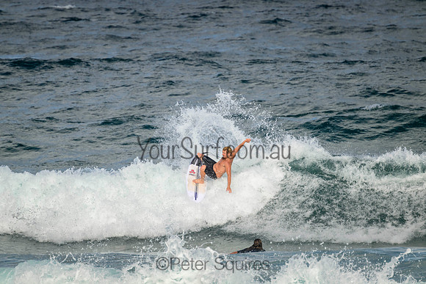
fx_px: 9468
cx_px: 213
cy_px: 142
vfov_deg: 1.7
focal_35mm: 800
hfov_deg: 2.6
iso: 800
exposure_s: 1/1600
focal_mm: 800
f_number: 11
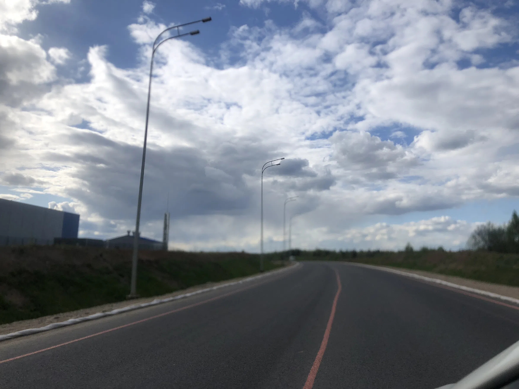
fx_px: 420
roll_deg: +1.7
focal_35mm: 28
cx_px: 260
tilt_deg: +4.5
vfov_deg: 49.7
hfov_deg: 63.4
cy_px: 194
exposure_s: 1/4878
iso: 20
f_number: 1.8
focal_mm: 4
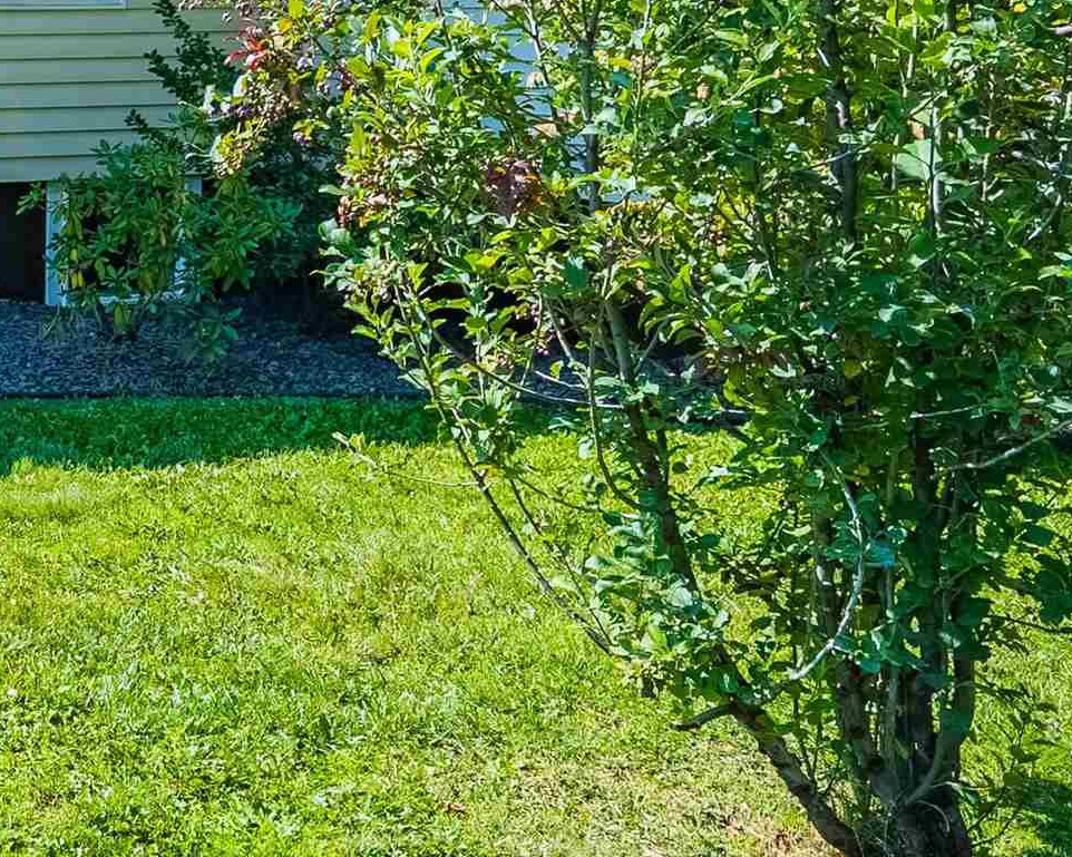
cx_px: -510
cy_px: 3
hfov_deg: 24.0
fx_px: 1998
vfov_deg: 23.2
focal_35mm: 63
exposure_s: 1/5000
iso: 400
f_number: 8
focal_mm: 21
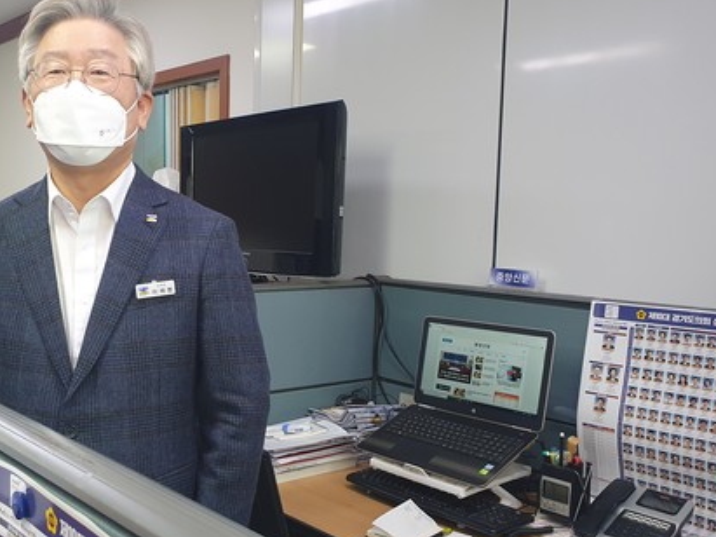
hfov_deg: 48.2
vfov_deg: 37.7
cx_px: 240
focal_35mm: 38
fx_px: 786
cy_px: 296
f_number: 2.4
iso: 320
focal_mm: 4.32
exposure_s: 1/120
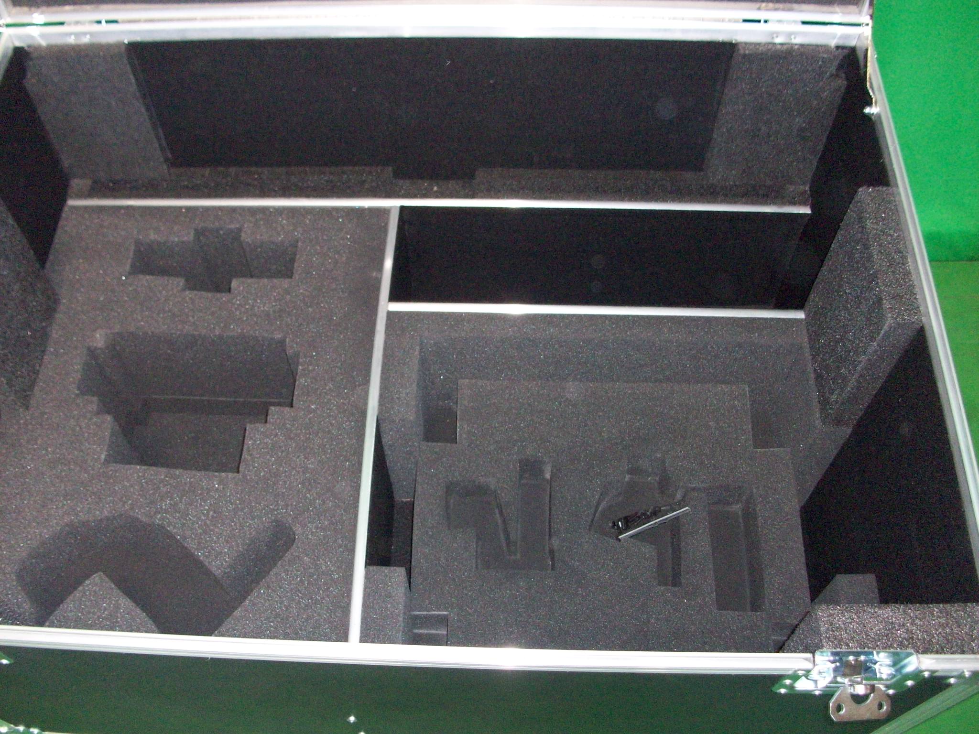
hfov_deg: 54.0
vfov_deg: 41.8
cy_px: 367
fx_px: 962
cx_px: 490
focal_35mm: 34
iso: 200
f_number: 2.8
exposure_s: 1/60
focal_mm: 5.7
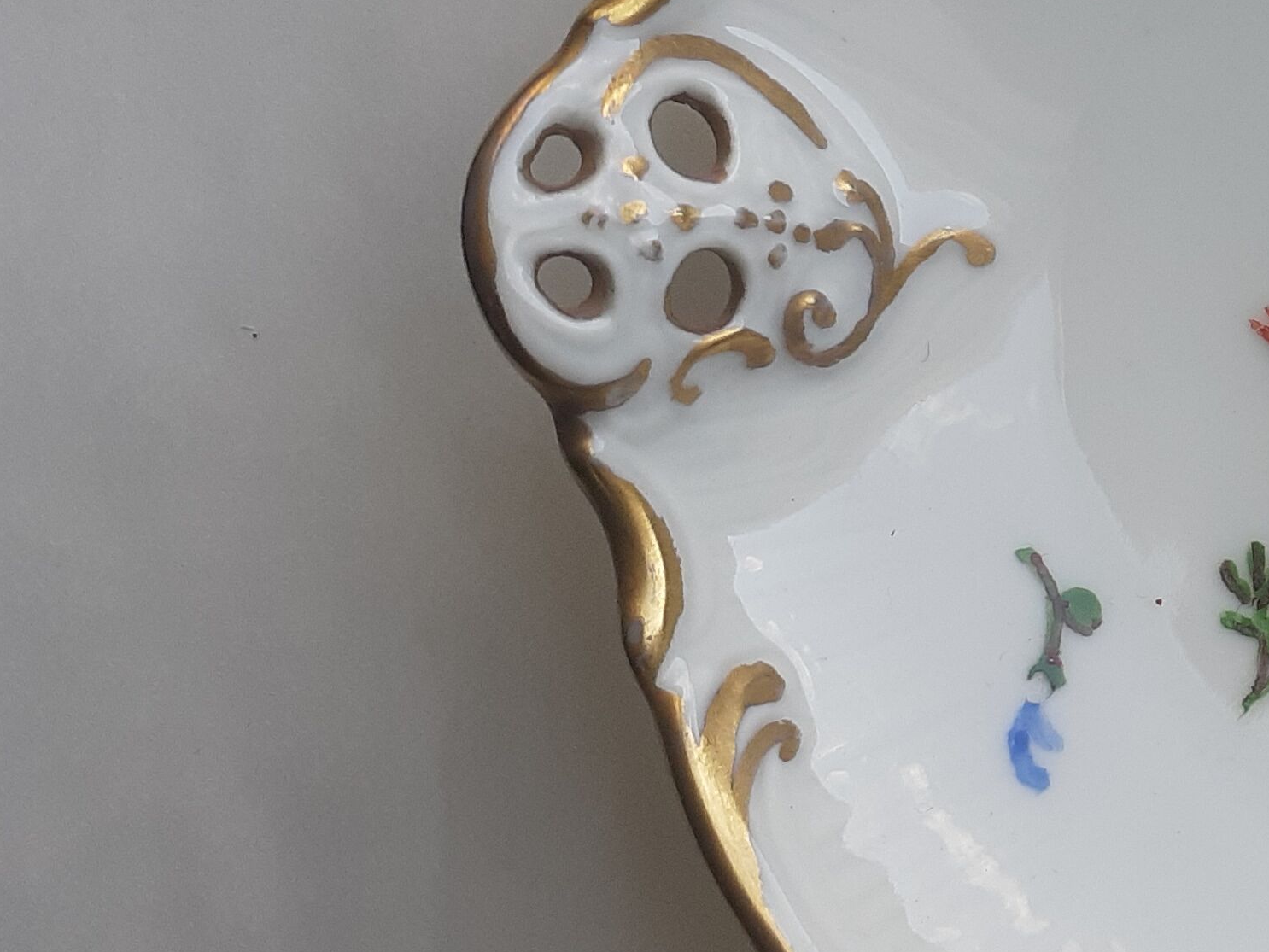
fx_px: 2750
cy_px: 305
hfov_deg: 23.1
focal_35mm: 75
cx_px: 1650
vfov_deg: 19.6
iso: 40
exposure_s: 1/265
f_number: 1.9
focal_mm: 3.6
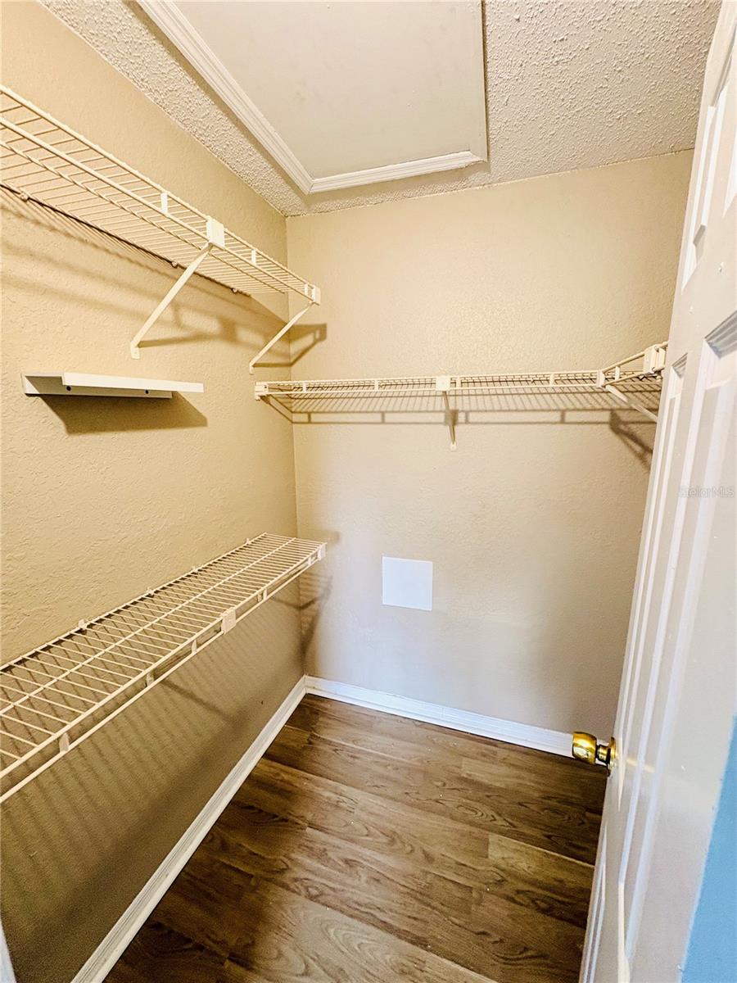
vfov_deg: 102.1
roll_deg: +1.4
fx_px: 397
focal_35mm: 14
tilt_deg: -11.0
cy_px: 492
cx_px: 368
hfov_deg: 85.7
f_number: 2.2
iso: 250
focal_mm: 2.22
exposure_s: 1/60
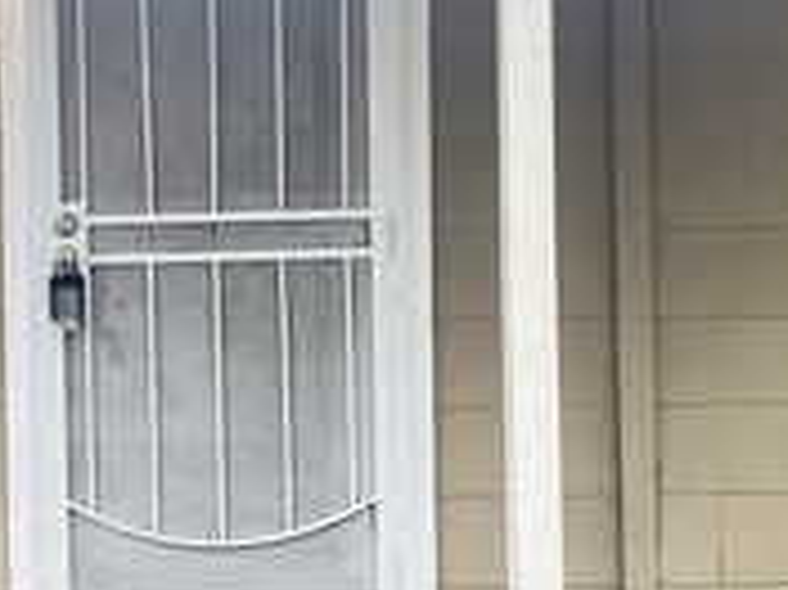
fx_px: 2161
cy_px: 243
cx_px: 131
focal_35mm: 95
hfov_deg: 20.4
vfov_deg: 15.5
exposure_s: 1/122
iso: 80
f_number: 1.6
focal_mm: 5.1
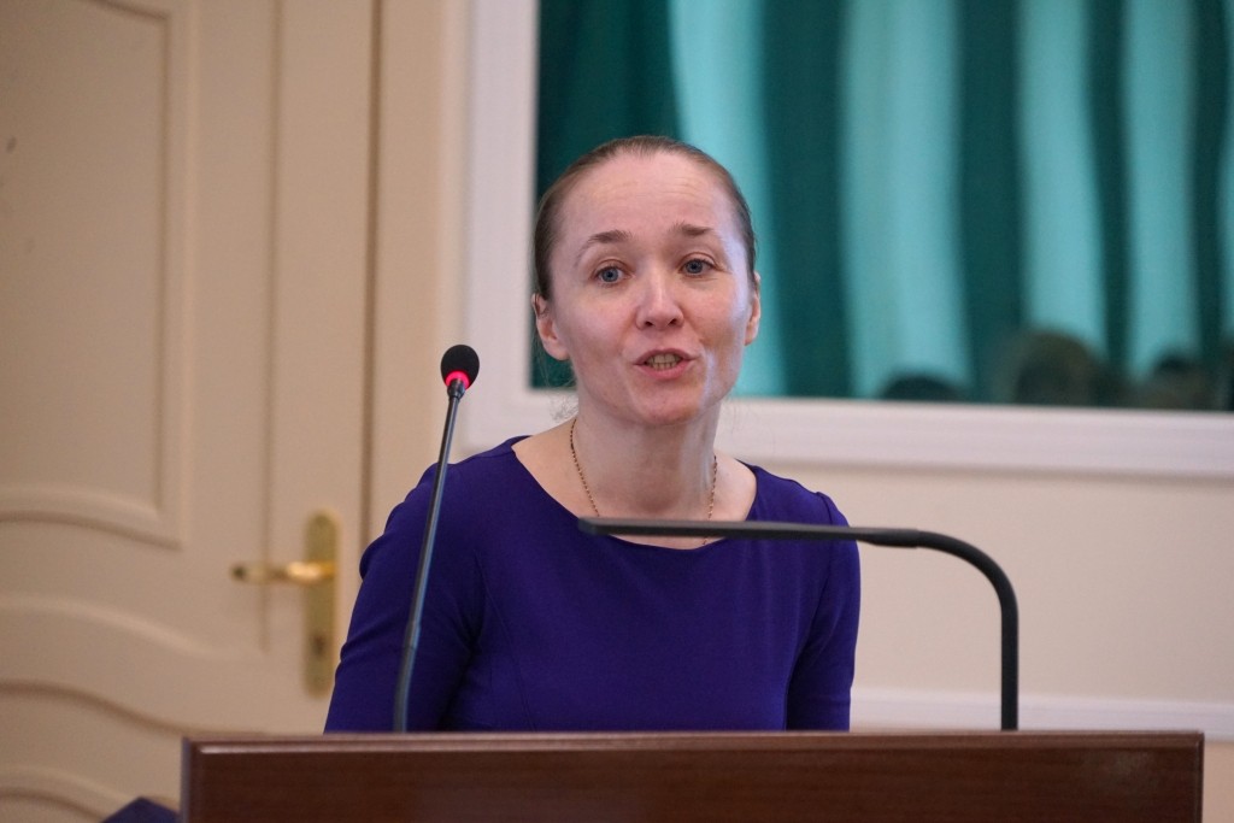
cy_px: 412
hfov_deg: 11.7
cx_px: 617
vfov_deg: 7.8
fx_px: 5999
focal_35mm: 175
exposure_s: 1/200
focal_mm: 175
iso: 4000
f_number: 6.3
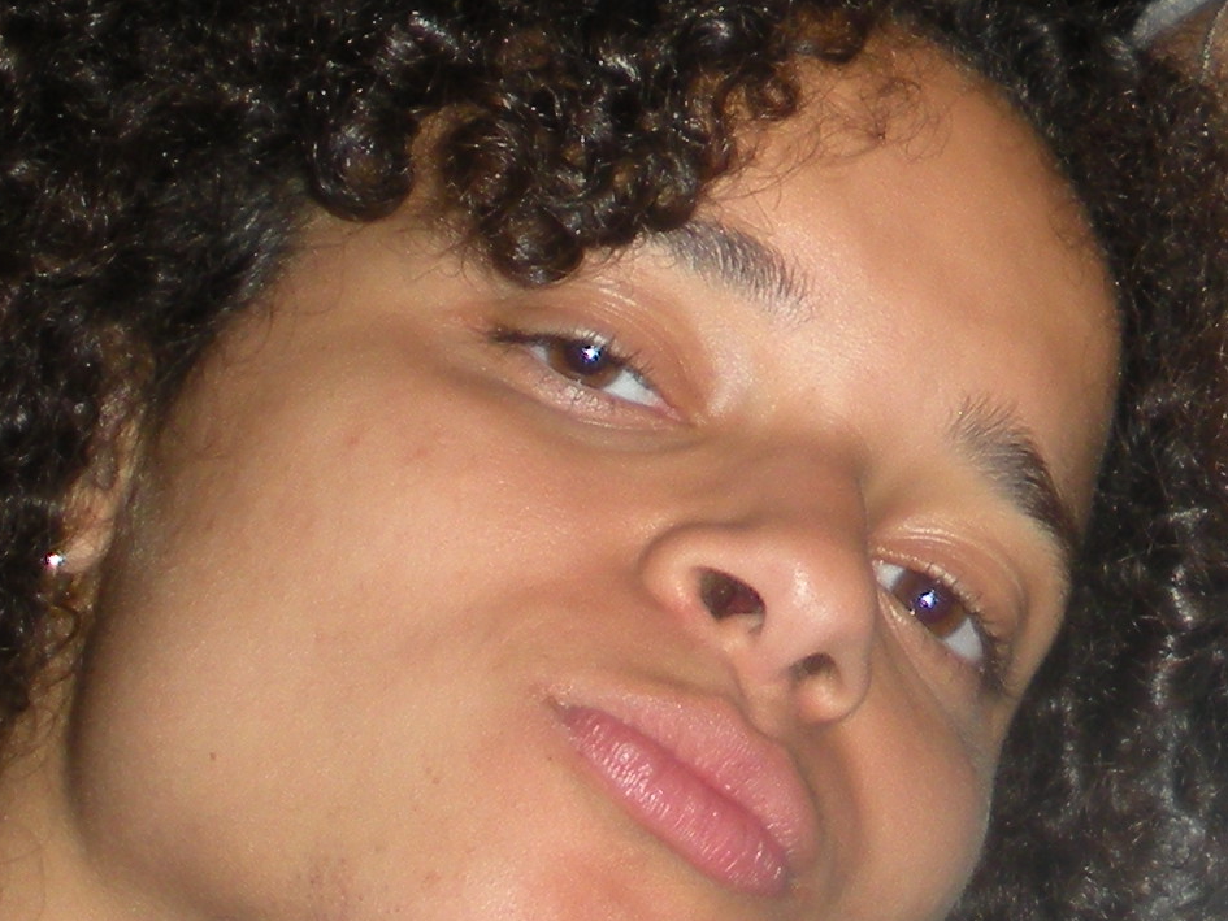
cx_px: 1776
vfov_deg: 10.3
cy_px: -469
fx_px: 4932
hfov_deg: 13.5
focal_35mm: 139
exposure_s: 1/60
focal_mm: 6.3
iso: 83
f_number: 3.5
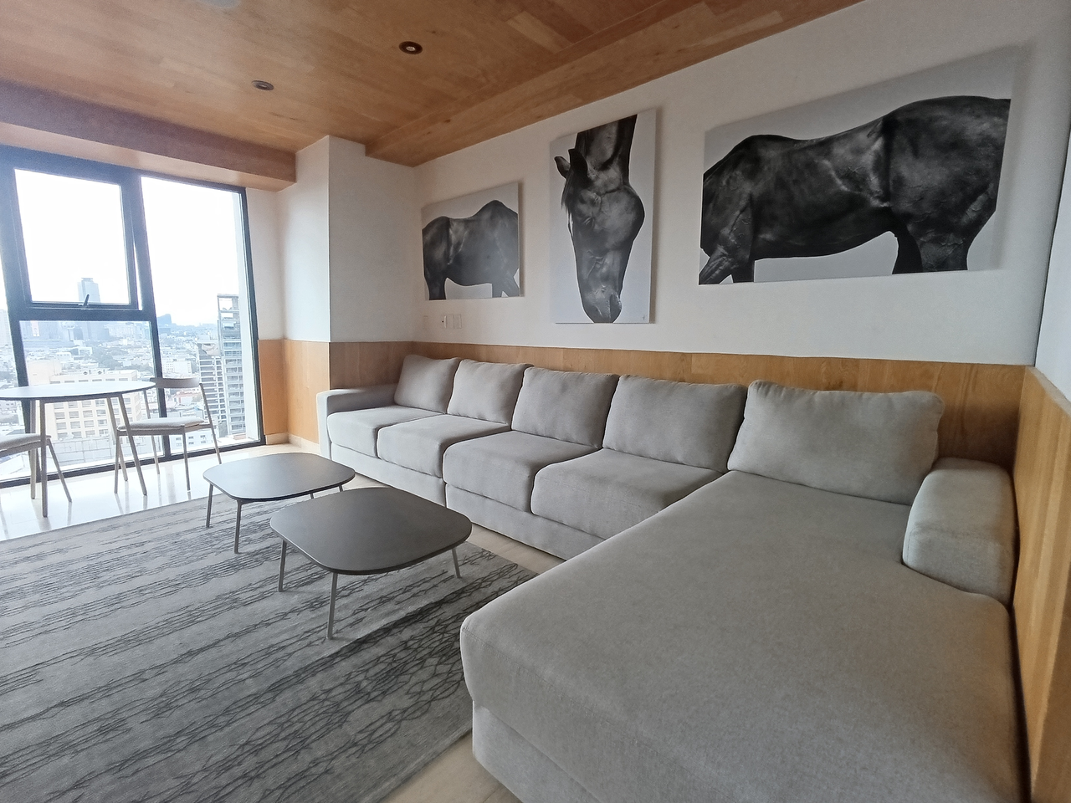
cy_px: 402
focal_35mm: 16
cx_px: 536
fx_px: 495
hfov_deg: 94.5
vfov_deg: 78.1
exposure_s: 1/120
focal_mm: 1.65
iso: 160
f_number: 2.2
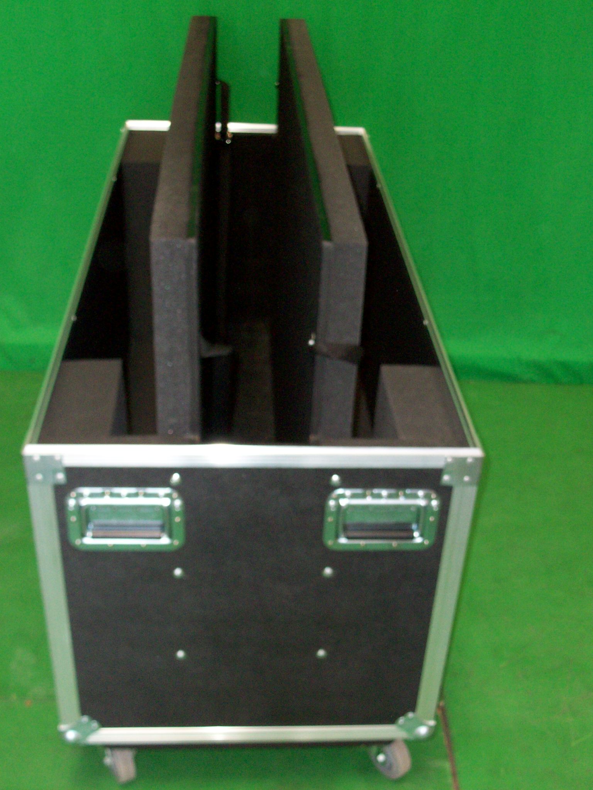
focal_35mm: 42
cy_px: 395
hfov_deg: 34.3
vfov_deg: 44.8
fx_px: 959
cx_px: 296
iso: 160
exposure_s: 1/65.1
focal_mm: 7.1
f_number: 3.2
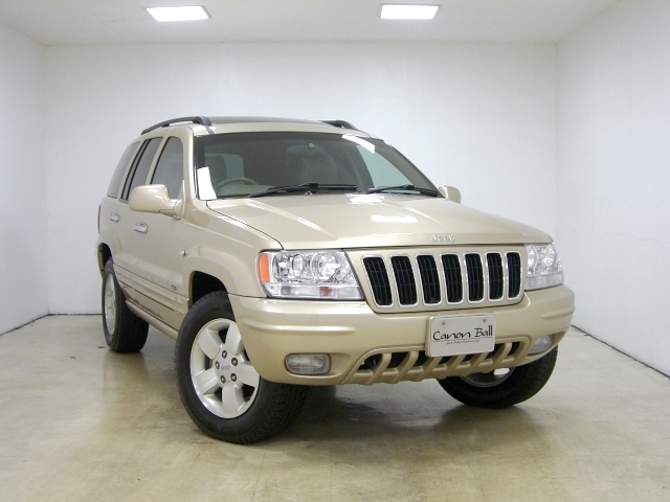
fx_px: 910
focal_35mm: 47
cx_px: 335
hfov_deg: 40.4
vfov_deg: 30.9
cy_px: 251
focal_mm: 7.6
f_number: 3
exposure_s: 1/30
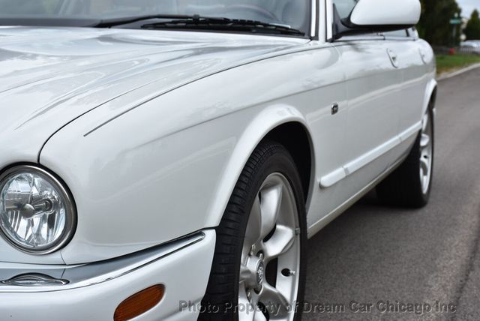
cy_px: 160
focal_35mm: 63
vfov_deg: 21.6
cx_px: 240
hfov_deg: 31.9
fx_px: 841
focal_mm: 42
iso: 180
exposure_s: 1/500
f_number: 8
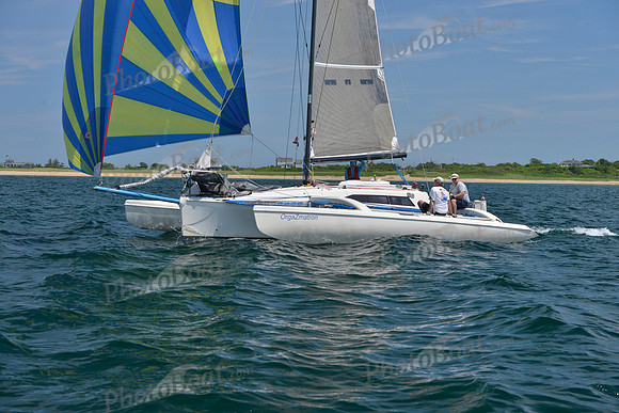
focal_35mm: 70
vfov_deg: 19.5
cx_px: 310
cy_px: 206
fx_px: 1204
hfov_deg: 28.8
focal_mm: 70
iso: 400
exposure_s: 1/800
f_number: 8
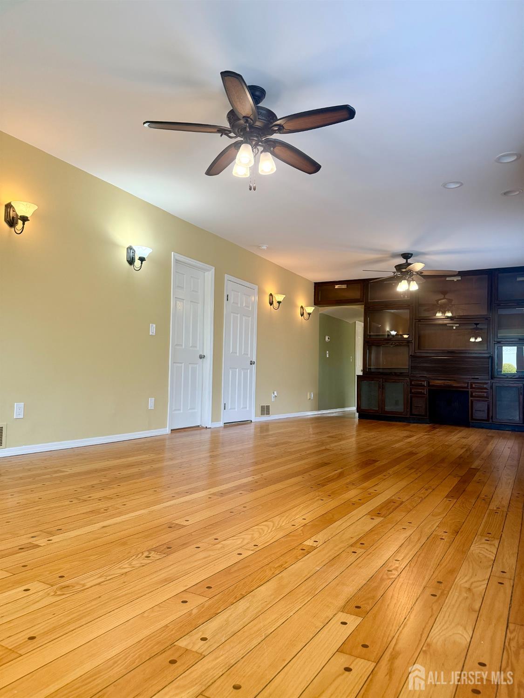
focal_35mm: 24
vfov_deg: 71.6
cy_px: 349
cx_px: 262
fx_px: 484
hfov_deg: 56.8
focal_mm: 6.76
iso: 200
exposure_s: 1/234
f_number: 1.78
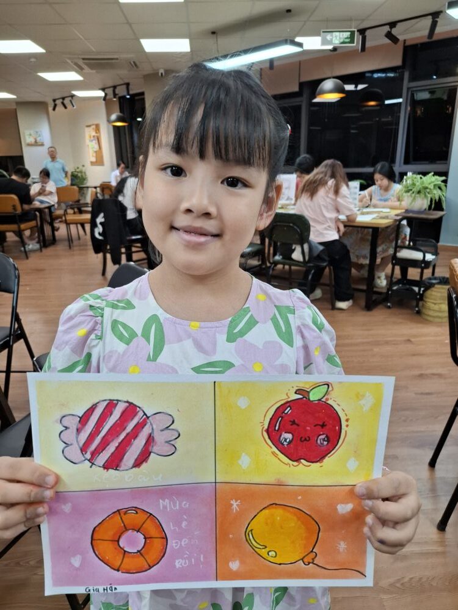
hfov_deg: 58.9
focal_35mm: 23
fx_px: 406
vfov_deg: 73.9
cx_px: 229
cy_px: 305
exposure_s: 1/100
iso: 100
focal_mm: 5.54
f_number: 1.8
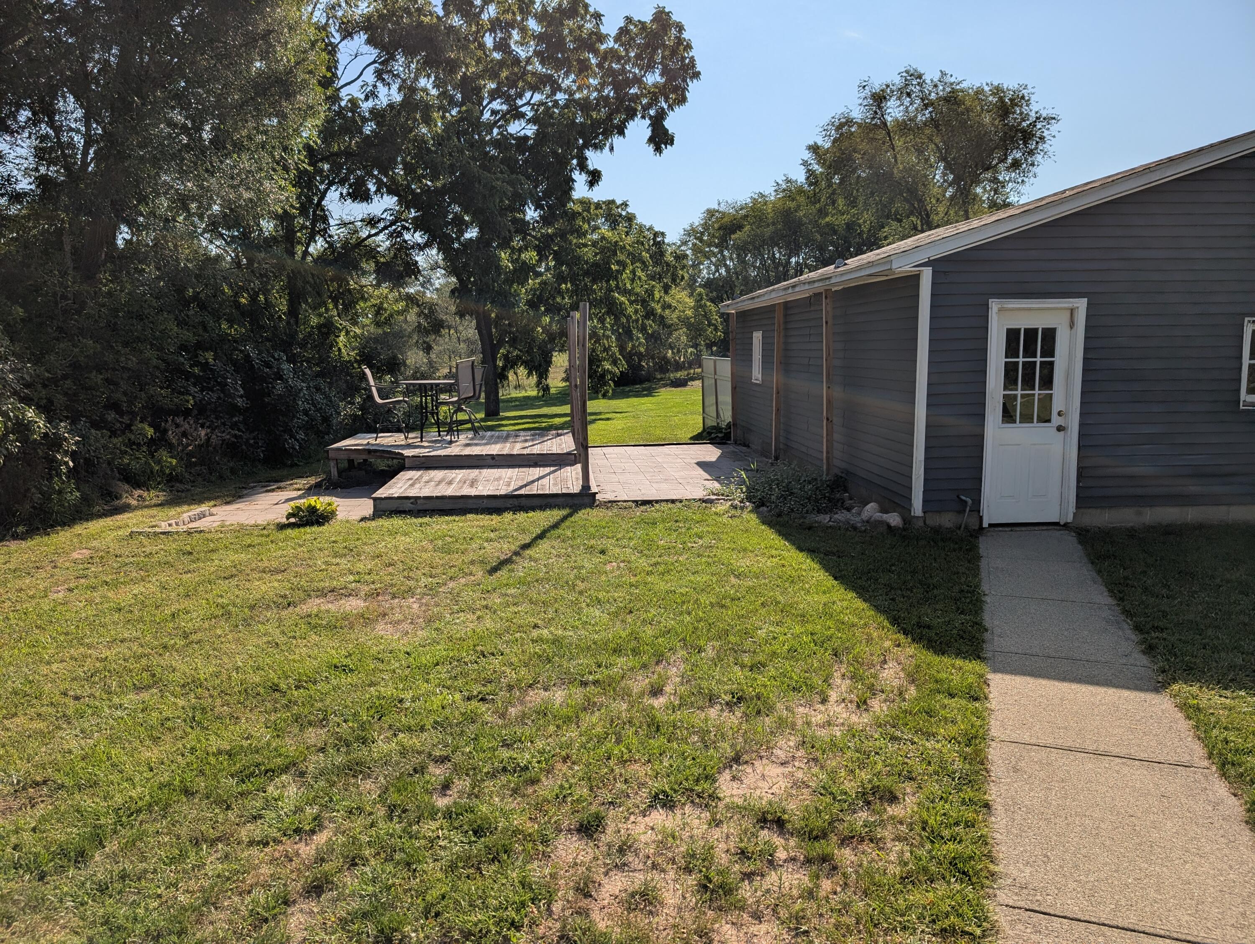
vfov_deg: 56.9
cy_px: 472
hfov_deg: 71.5
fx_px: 871
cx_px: 628
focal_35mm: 24
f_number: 1.68
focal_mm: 6.9
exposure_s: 1/2146
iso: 22
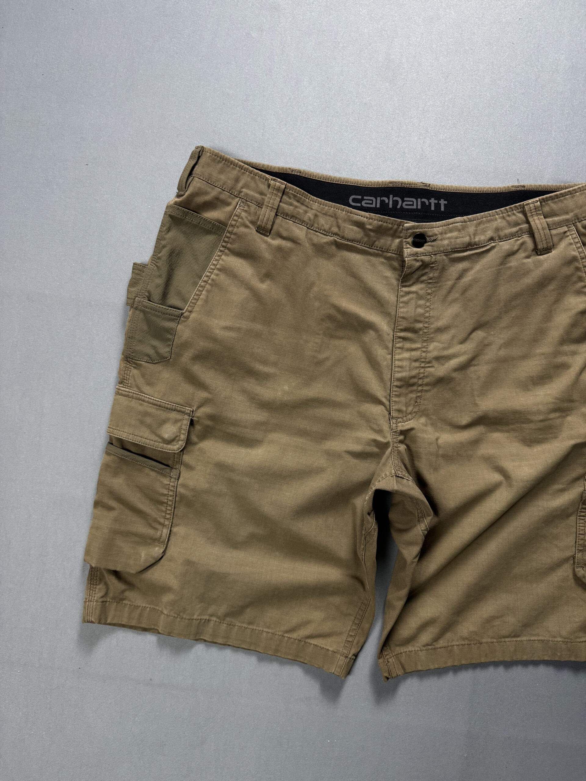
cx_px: 293
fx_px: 542
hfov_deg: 56.8
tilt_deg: -89.6
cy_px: 390
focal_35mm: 24
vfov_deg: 71.6
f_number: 1.78
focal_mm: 6.76
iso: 250
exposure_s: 1/60
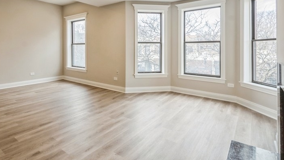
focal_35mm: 20
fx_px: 151
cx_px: 117
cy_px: 52
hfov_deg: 85.8
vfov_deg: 54.6
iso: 200
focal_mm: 10
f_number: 11
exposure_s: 1/30
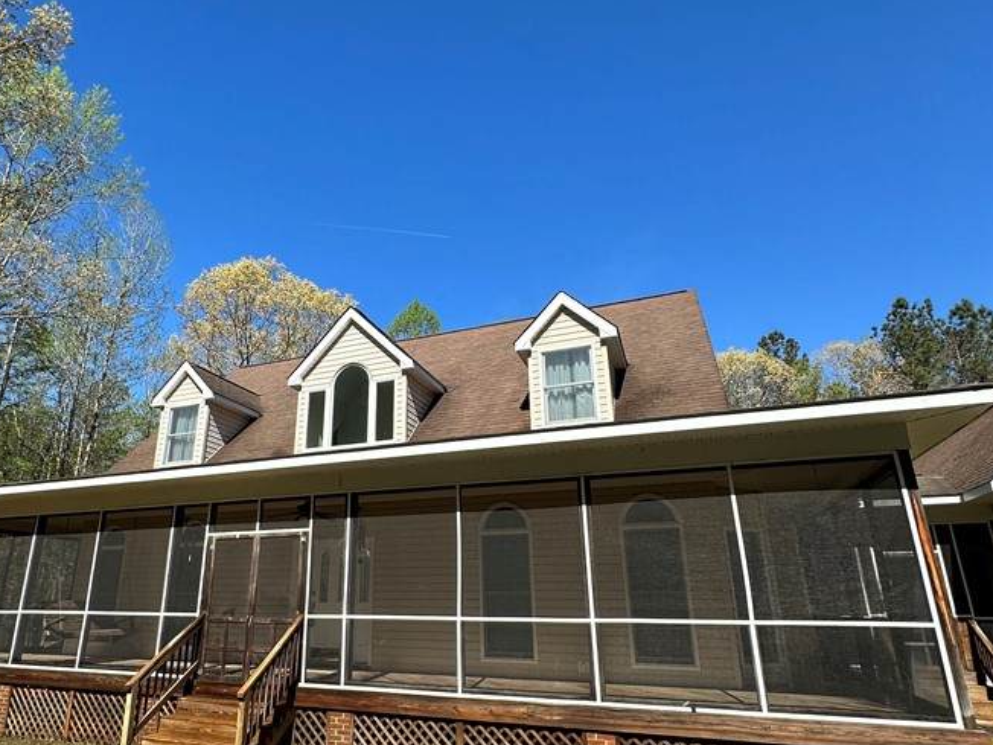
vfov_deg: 61.0
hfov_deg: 75.9
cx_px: 419
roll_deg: -0.3
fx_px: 631
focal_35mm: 22
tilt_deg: +18.1
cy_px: 408
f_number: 2.2
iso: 50
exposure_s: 1/1319
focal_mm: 2.22
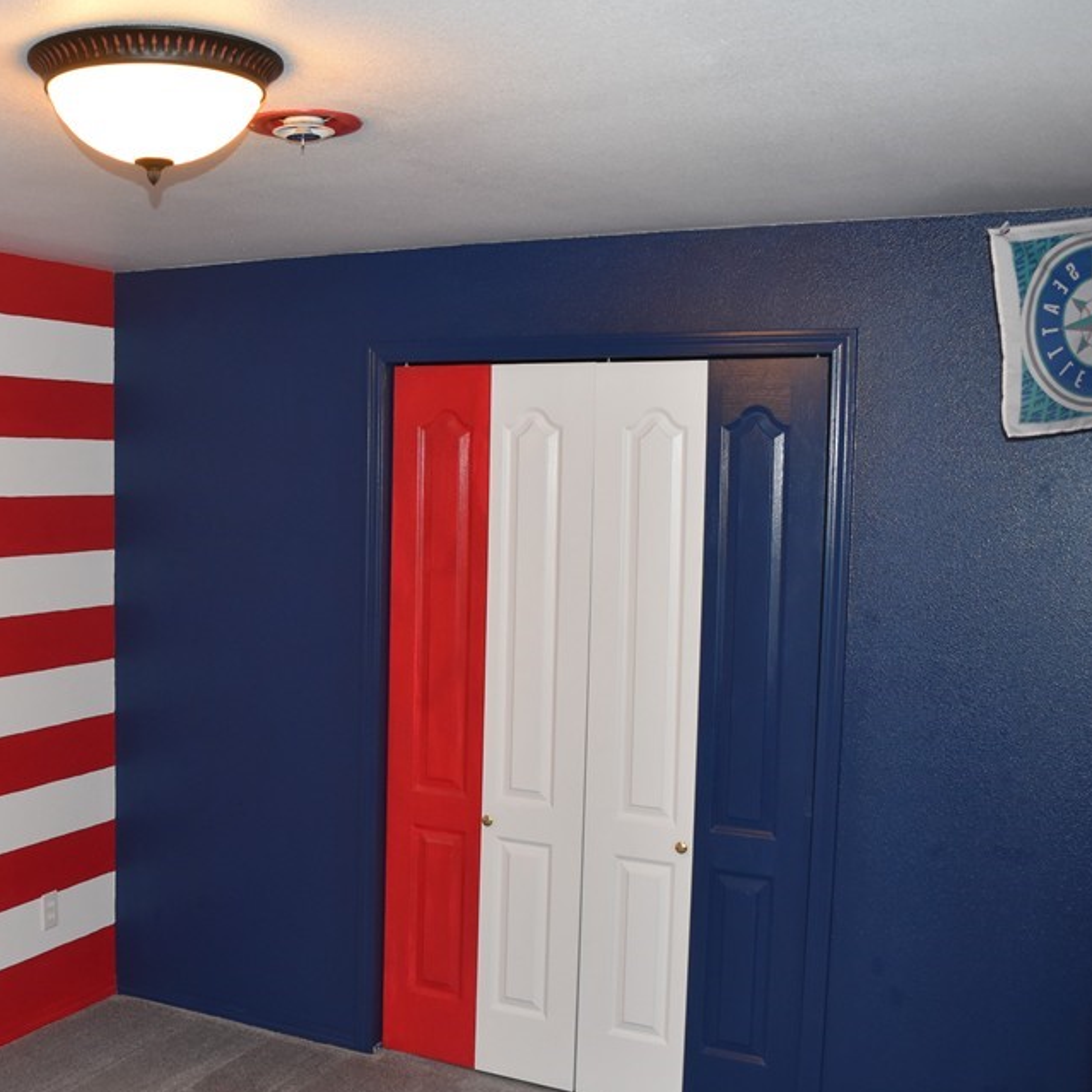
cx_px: 268
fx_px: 1392
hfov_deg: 41.5
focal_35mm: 39
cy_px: 574
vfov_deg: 42.8
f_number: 5
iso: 800
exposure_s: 1/100
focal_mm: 18
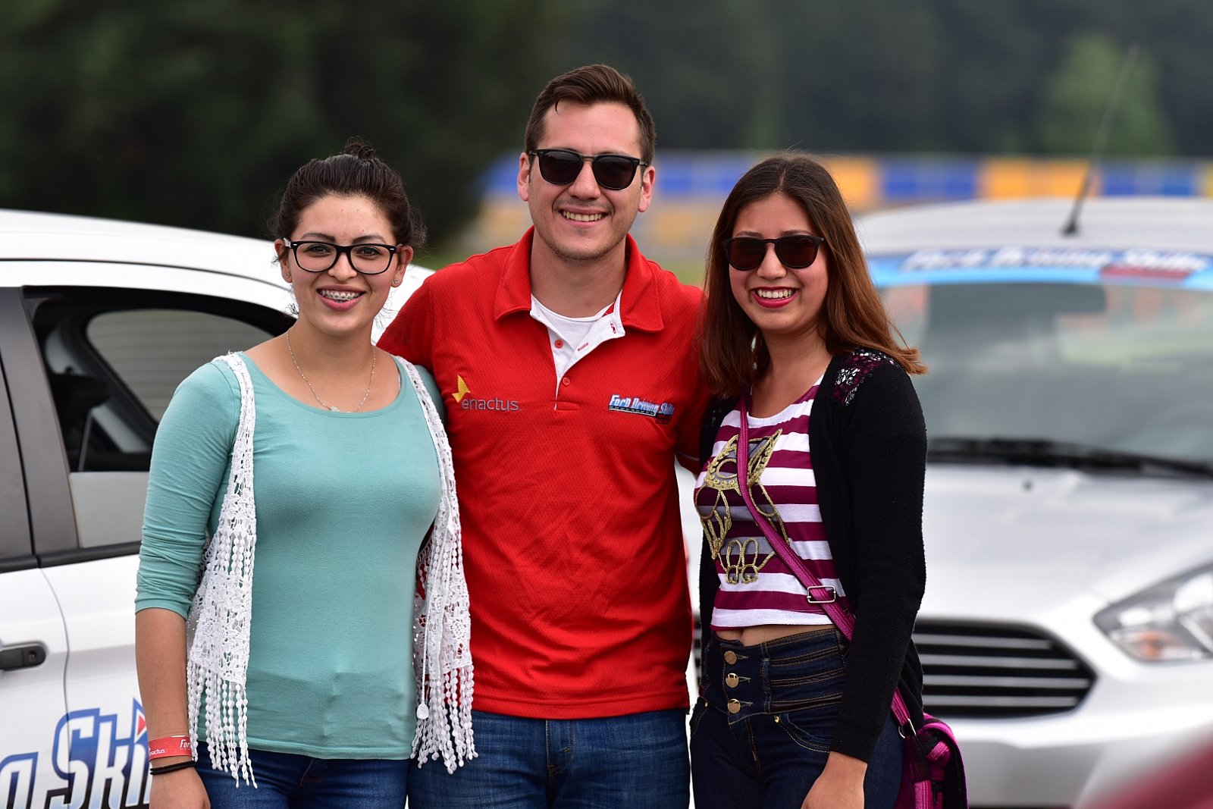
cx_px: 606
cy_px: 404
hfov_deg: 7.4
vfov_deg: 4.9
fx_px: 9435
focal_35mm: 280
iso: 500
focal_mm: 280
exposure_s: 1/800
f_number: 5.6
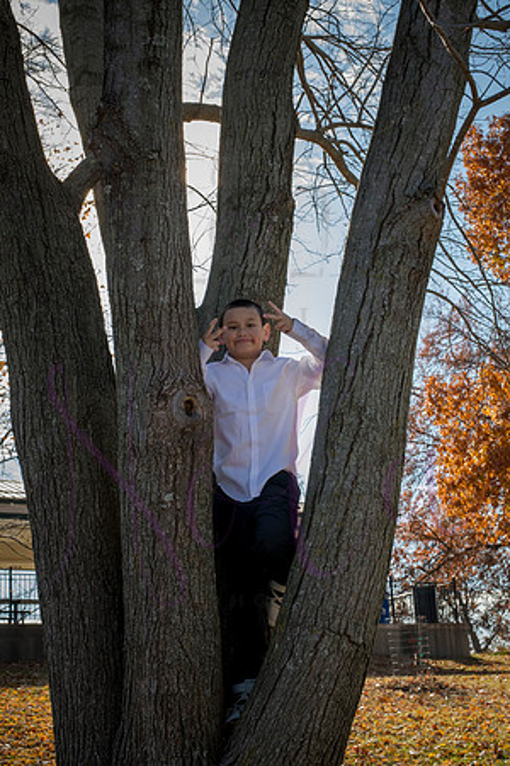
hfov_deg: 27.0
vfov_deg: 39.6
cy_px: 383
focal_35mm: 50
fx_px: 1062
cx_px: 255
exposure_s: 1/200
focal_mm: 50
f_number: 11
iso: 400
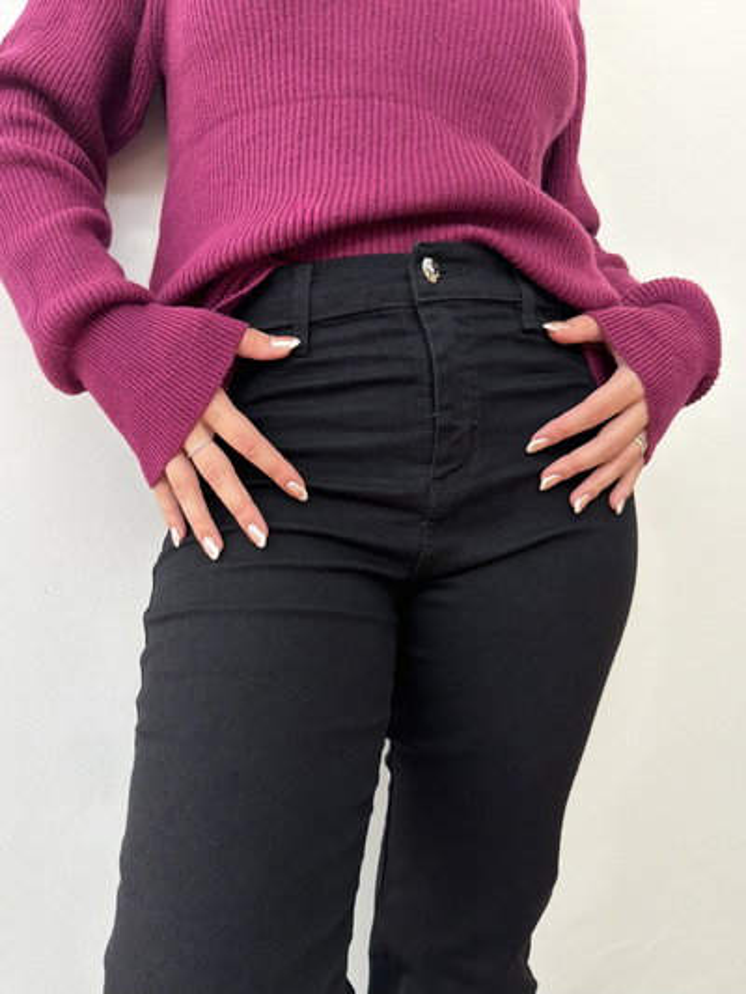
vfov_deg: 71.6
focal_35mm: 24
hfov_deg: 56.8
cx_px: 373
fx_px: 689
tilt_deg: -7.3
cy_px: 497
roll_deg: -1.4
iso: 250
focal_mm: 6.76
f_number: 1.78
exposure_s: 1/535
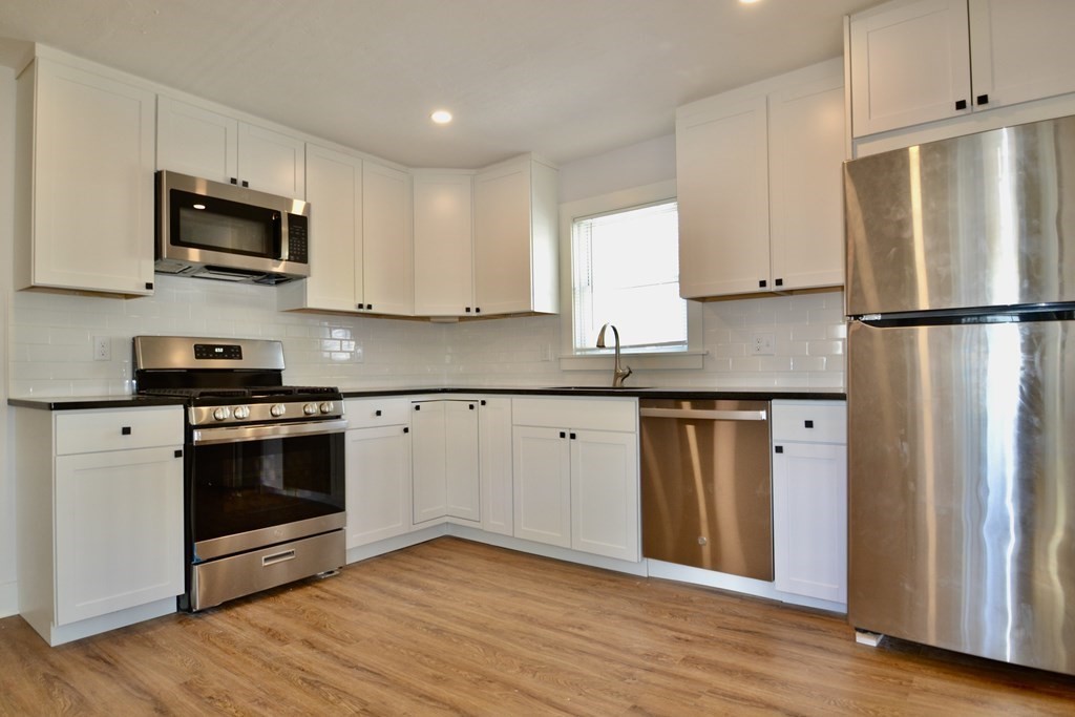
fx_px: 582
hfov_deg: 85.4
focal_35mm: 20
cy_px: 358
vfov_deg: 63.2
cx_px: 538
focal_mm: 13
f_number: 4
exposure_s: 1/60
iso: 400
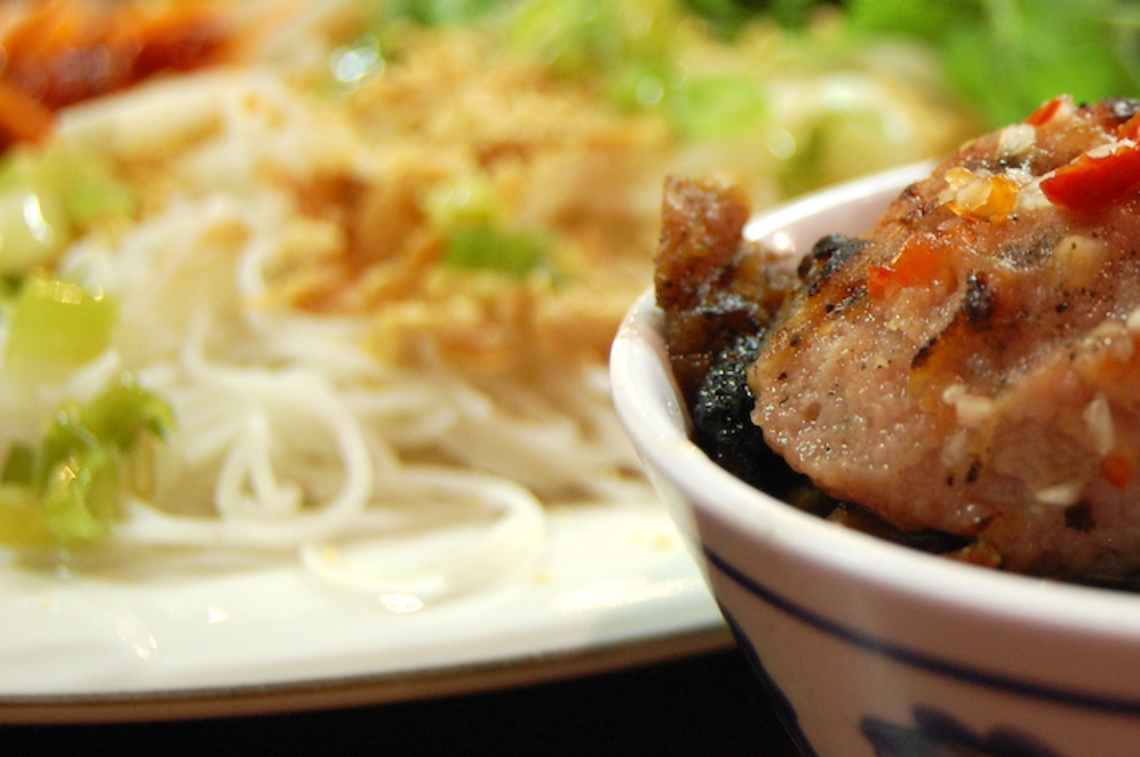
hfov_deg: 23.3
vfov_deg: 15.8
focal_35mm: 86
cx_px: 948
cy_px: 253
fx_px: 2720
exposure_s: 1/8
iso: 800
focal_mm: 34
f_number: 4.5
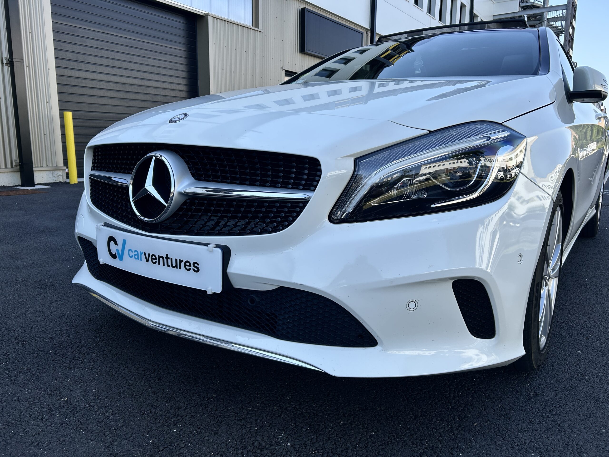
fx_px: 457
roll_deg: +0.4
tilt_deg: -8.2
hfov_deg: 67.3
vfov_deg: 53.1
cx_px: 304
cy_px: 228
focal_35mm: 26
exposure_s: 1/1266
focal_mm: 5.7
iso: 50
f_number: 1.5
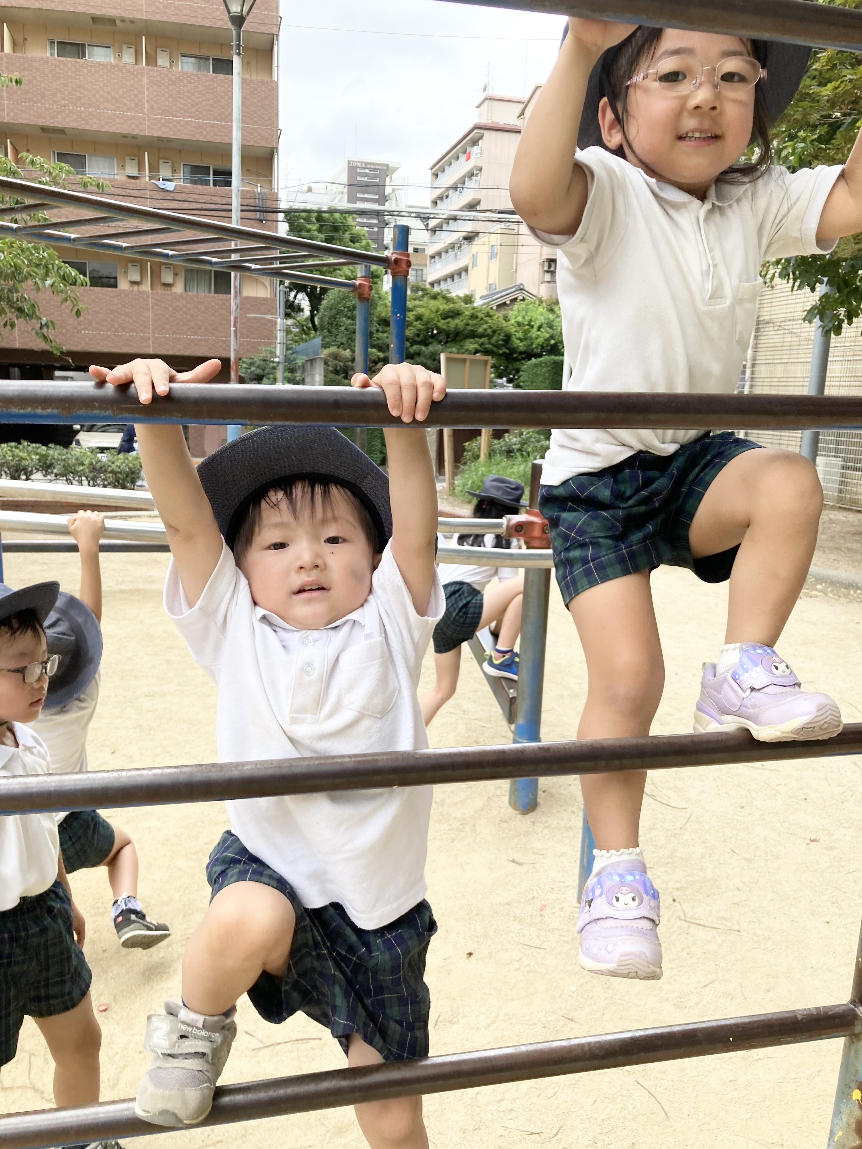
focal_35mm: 28
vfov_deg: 63.4
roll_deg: -1.4
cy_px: 574
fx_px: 930
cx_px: 431
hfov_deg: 49.7
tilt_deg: -9.8
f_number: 1.8
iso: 20
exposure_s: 1/324
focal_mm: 3.99
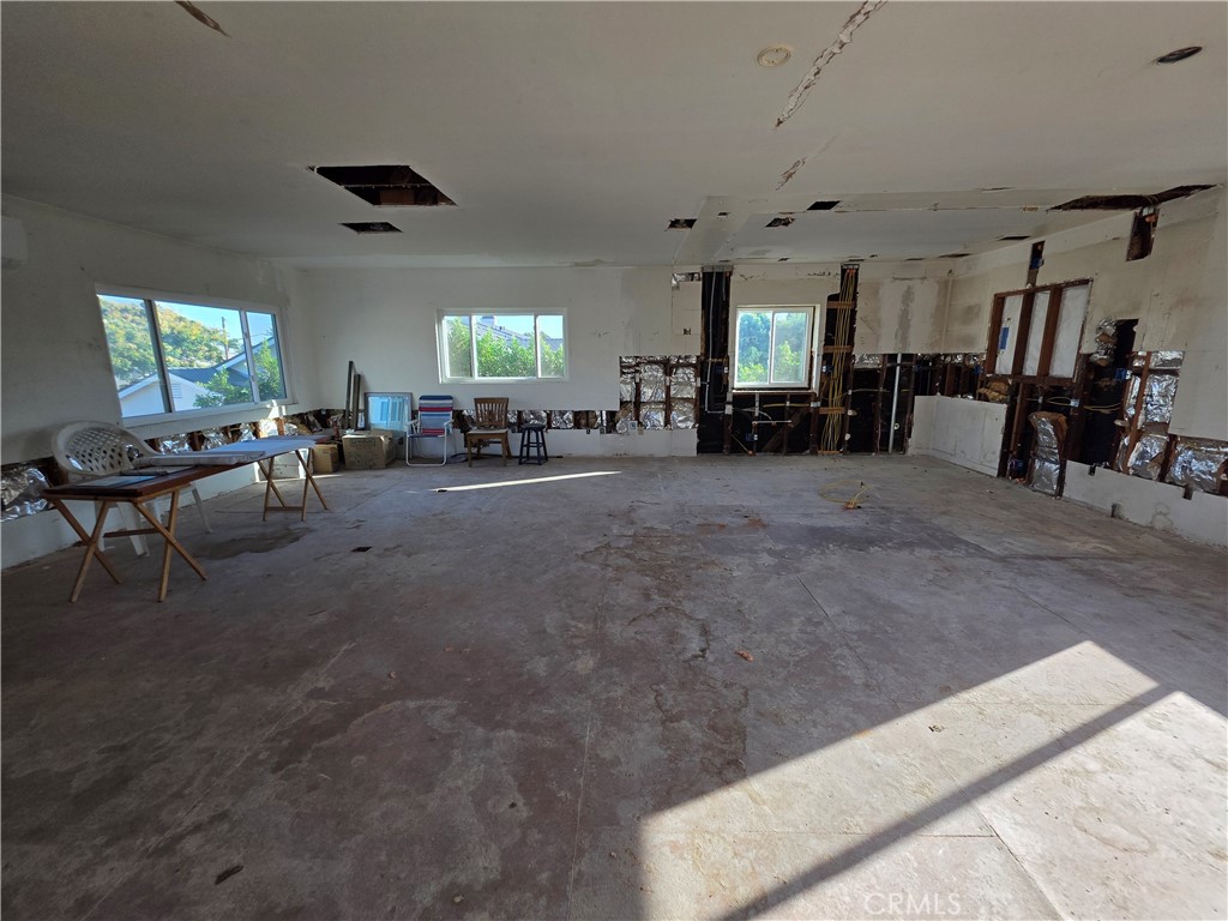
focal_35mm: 13
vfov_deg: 89.9
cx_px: 614
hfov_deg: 106.2
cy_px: 460
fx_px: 461
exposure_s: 1/241
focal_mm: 2.2
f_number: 1.9
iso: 40
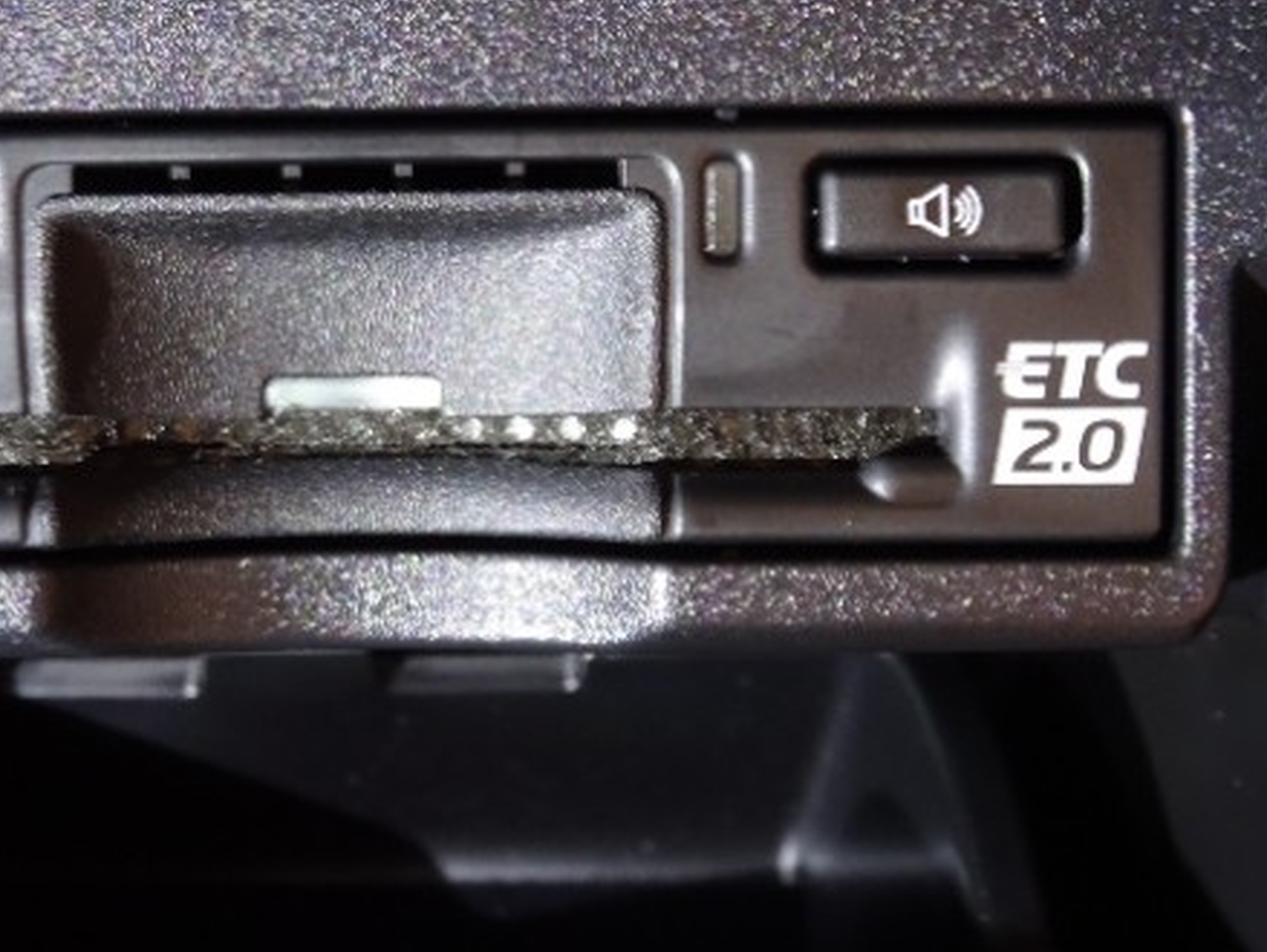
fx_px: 2454
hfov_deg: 28.7
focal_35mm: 67
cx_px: 395
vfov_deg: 22.0
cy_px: 456
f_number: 4.5
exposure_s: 1/8
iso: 800
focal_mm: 7.87
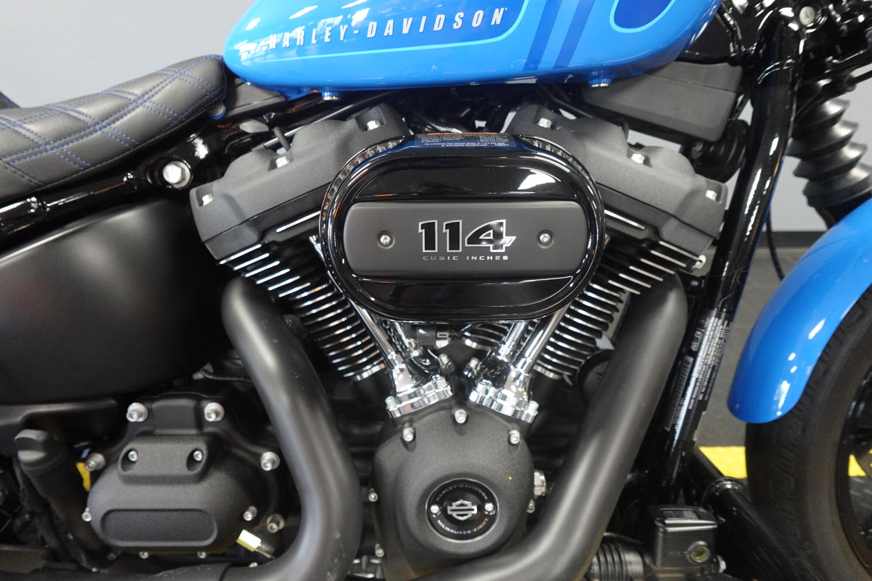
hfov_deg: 84.0
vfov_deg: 61.9
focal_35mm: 20
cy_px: 290
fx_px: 484
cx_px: 436
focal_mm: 7.6
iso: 1250
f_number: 2
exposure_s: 1/80
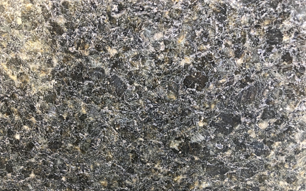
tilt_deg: -28.6
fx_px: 250
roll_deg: +1.9
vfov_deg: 41.7
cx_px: 154
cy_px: 113
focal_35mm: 30
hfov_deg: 62.9
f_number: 1.8
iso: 32
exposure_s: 1/30
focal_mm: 3.99
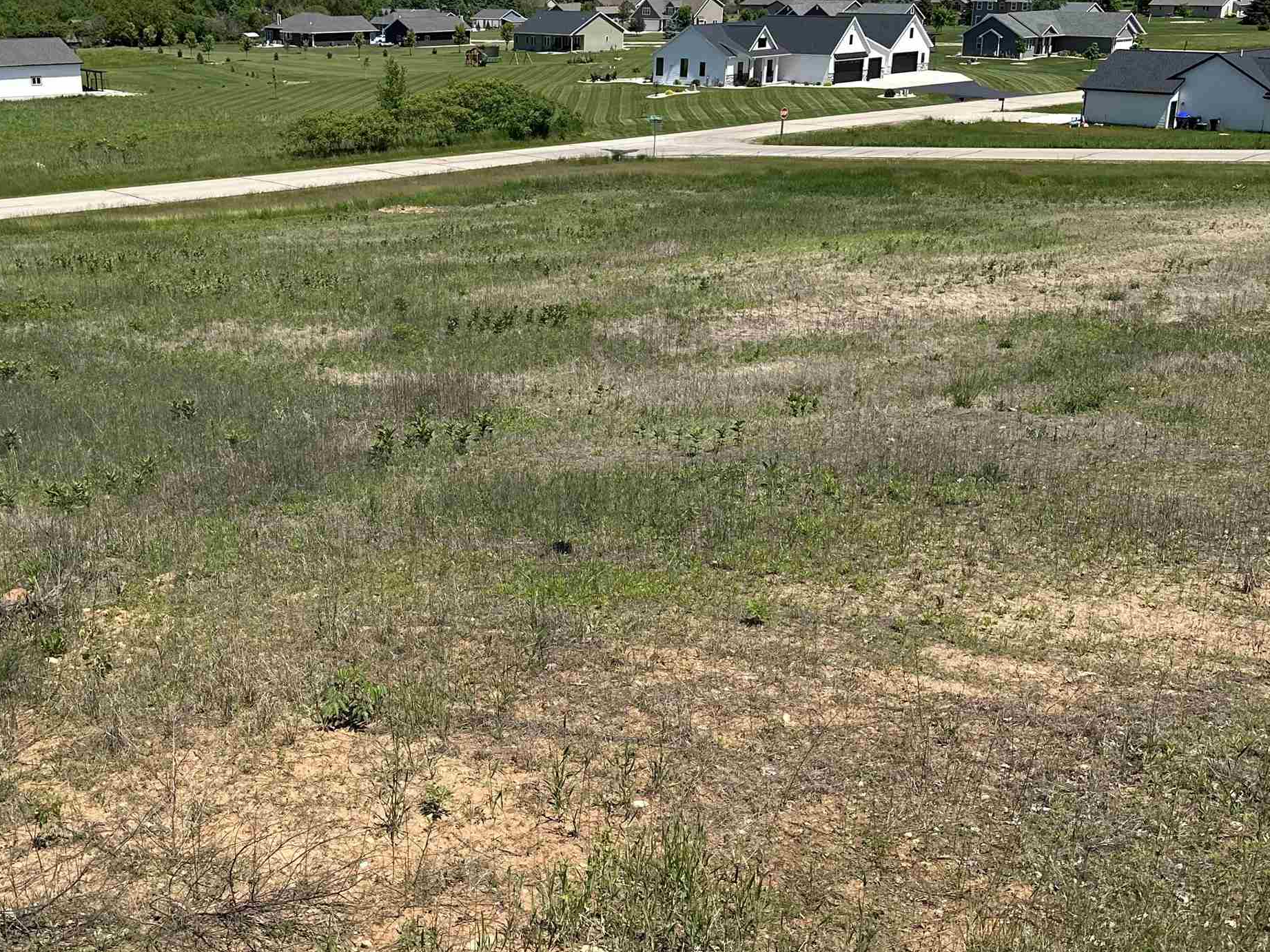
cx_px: 459
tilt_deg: -19.0
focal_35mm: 40
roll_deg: -1.1
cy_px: 439
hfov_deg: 46.3
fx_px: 1467
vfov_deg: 35.9
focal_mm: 6.86
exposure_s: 1/5000
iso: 80
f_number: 1.78
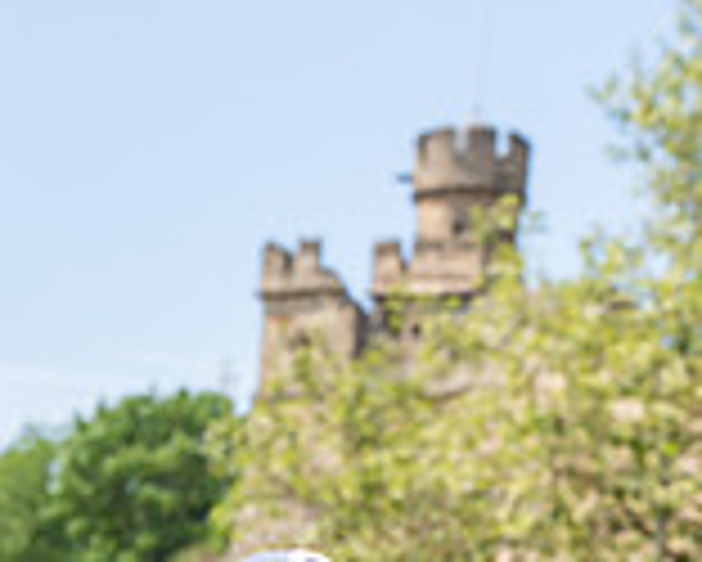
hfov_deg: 14.7
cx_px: 171
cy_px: 859
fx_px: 2703
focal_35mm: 130
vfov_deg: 11.4
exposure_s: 1/800
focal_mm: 48
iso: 160
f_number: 4.5
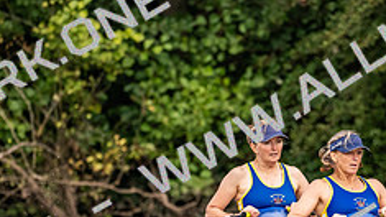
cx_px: 342
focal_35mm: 1035
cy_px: 198
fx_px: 10590
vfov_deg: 1.2
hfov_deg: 2.1
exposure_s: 1/2000
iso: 900
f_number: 4.5
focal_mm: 400
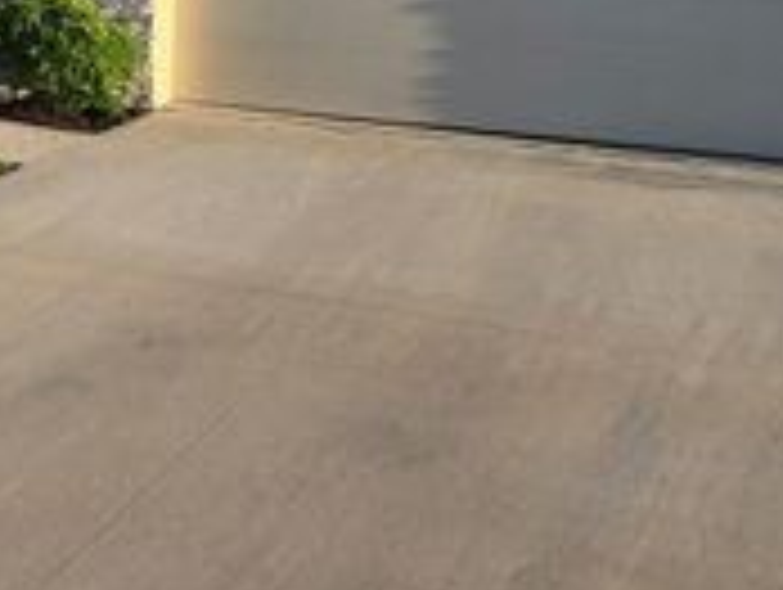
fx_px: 1495
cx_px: 140
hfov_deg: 28.6
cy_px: -196
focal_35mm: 66
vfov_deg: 20.3
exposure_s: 1/3042
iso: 80
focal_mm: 6.3
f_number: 1.7
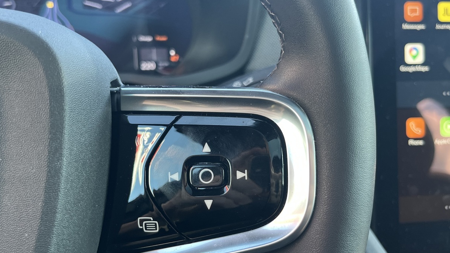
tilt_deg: -21.7
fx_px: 406
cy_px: 133
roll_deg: +2.0
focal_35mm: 34
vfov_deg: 34.6
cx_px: 220
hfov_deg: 58.0
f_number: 1.6
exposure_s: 1/122
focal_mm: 5.1
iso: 100
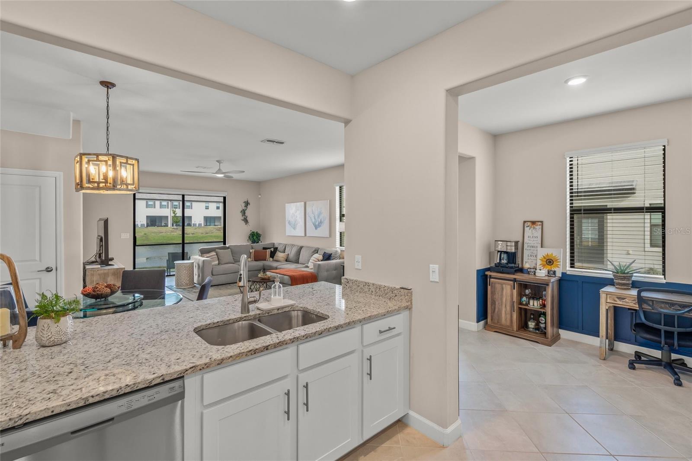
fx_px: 307
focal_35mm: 16
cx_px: 346
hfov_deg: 96.7
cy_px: 230
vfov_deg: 73.7
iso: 250
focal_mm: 16
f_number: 6.3
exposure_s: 1/3
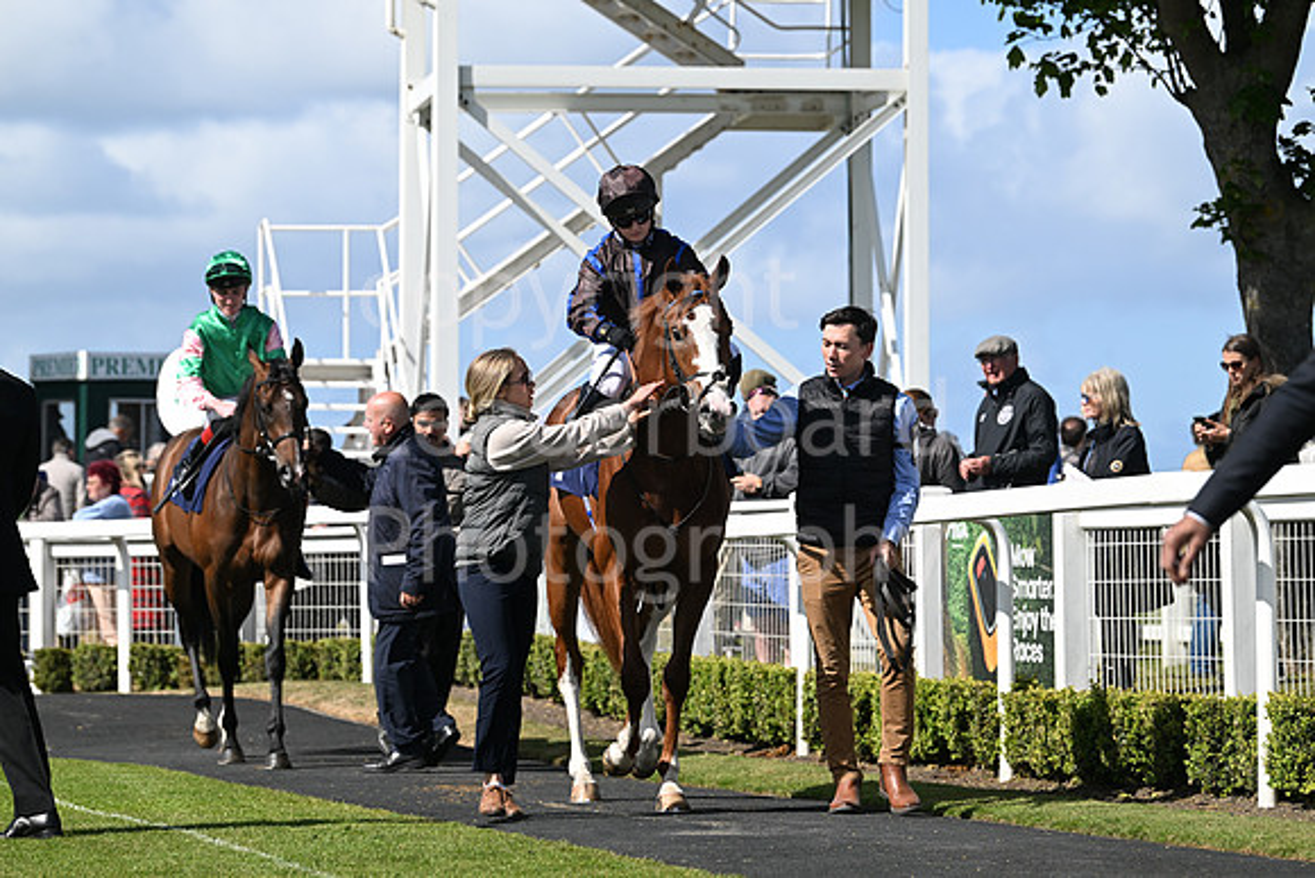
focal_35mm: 140
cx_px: 658
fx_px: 5115
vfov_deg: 9.8
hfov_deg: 14.7
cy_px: 439
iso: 400
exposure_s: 1/2500
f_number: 5.6
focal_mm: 140
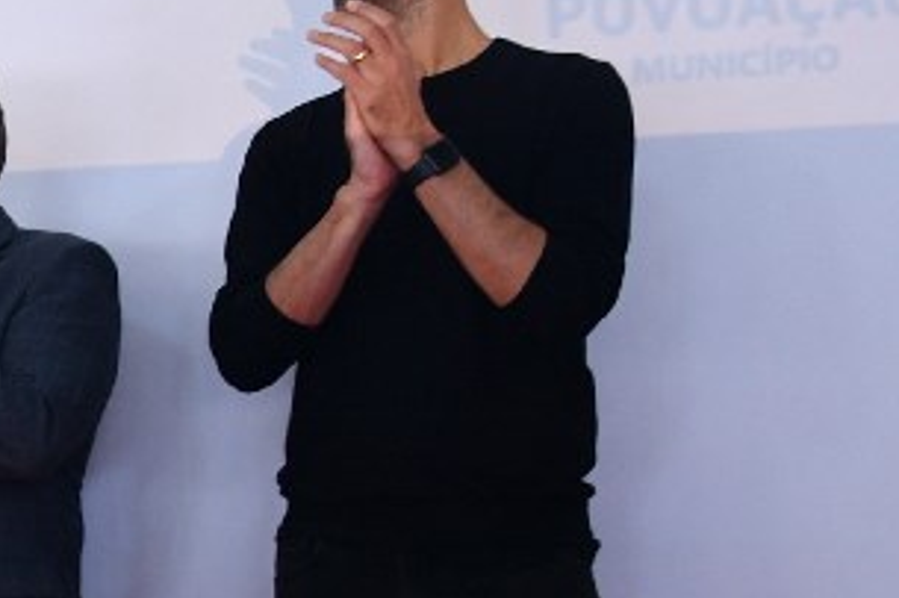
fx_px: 2596
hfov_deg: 17.7
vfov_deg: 13.0
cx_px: -436
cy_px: 545
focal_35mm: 104
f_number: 3.8
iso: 800
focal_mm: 21
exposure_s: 1/200
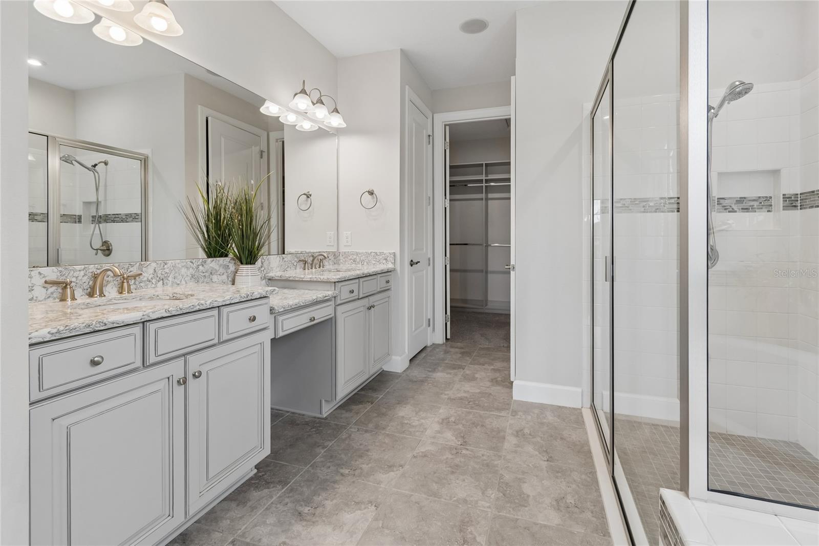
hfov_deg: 100.4
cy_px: 273
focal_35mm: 15
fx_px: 341
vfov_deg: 77.3
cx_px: 410
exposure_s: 1/15
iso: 100
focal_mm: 10
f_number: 7.1
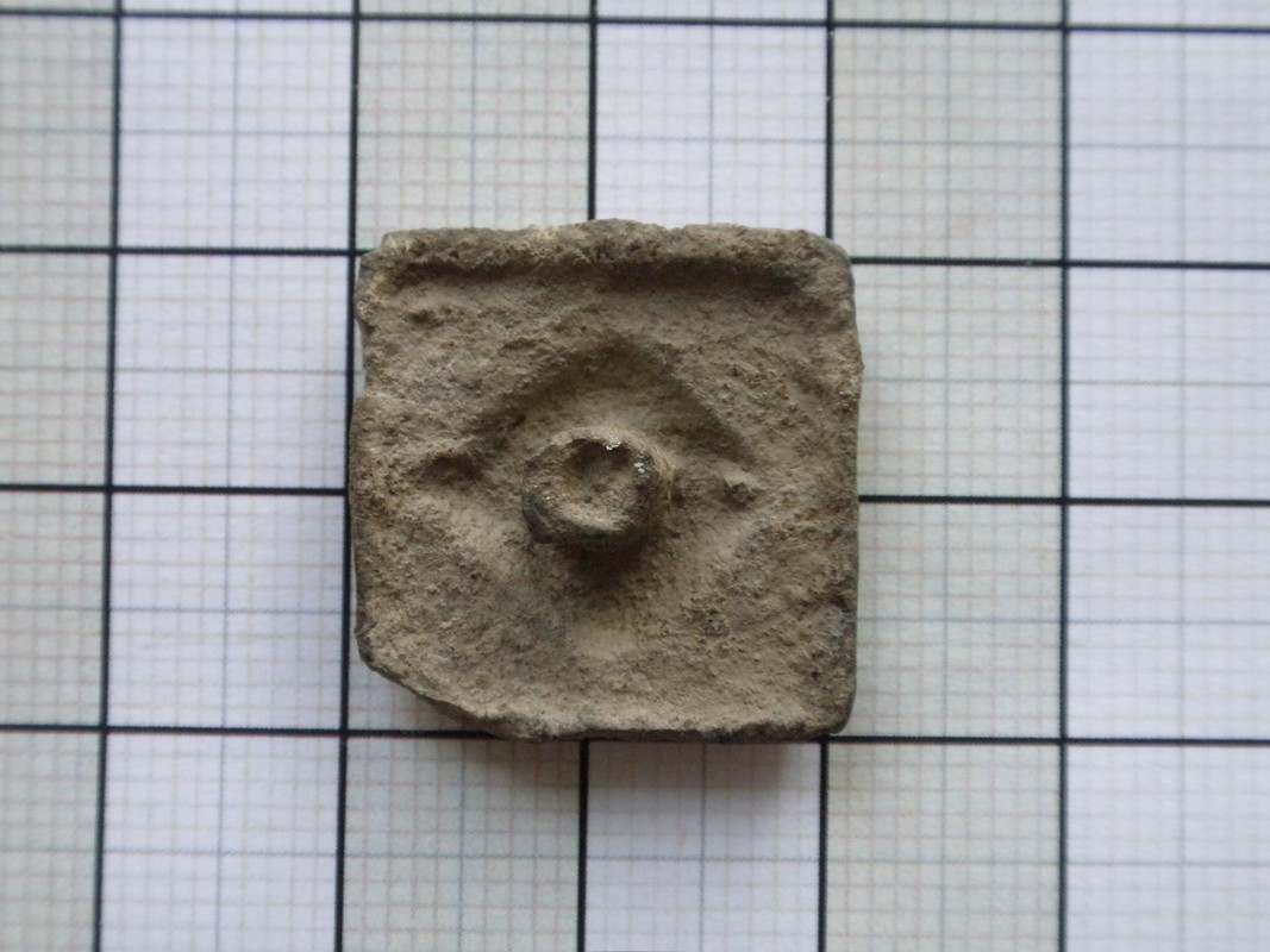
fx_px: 1908
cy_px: 476
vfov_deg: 28.0
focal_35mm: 52
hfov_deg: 36.8
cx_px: 635
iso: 160
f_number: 4.3
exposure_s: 1/40
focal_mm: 9.1
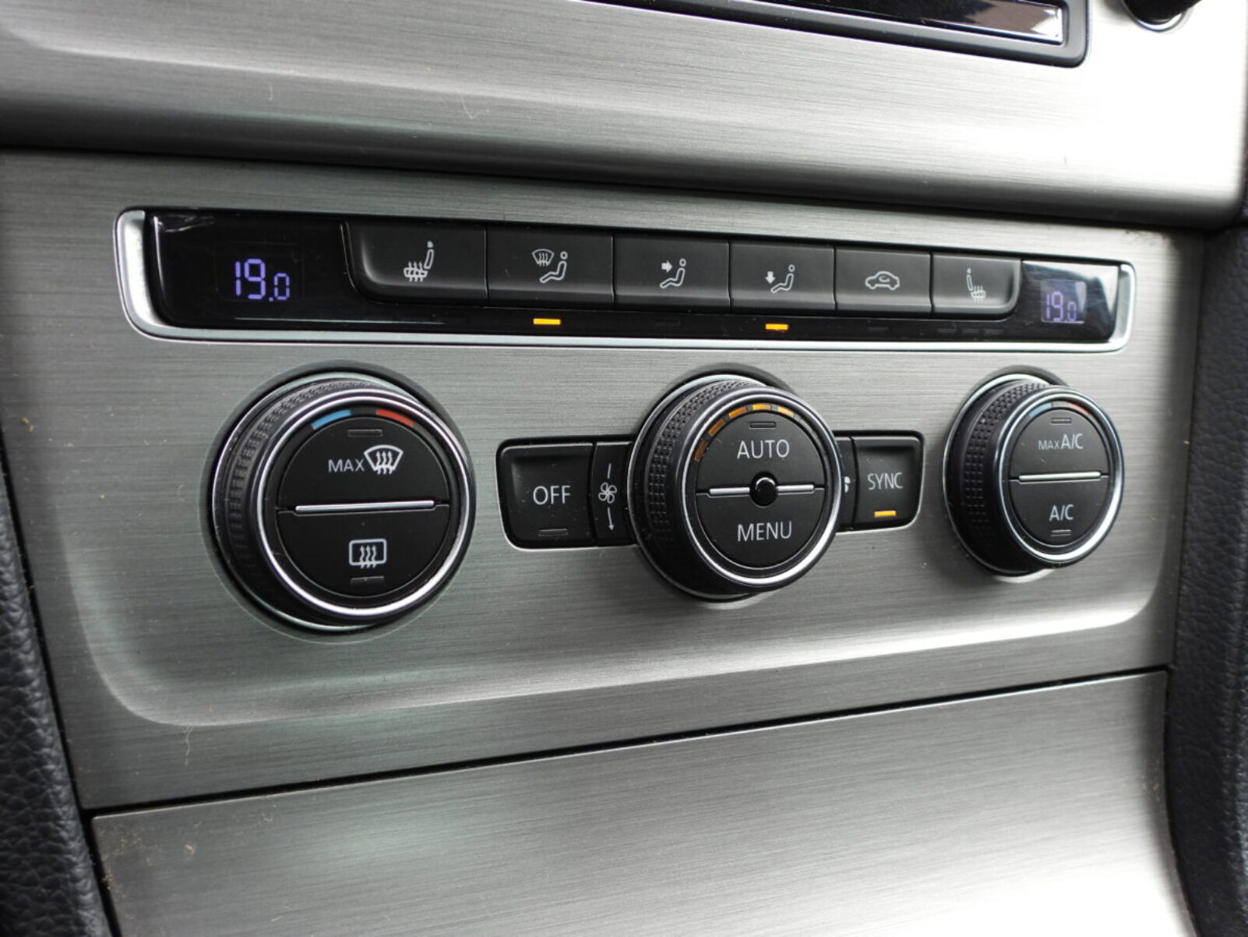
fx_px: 1370
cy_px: 468
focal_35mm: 38
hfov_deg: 49.0
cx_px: 624
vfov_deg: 37.7
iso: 100
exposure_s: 1/40
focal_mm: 6.8
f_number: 3.2
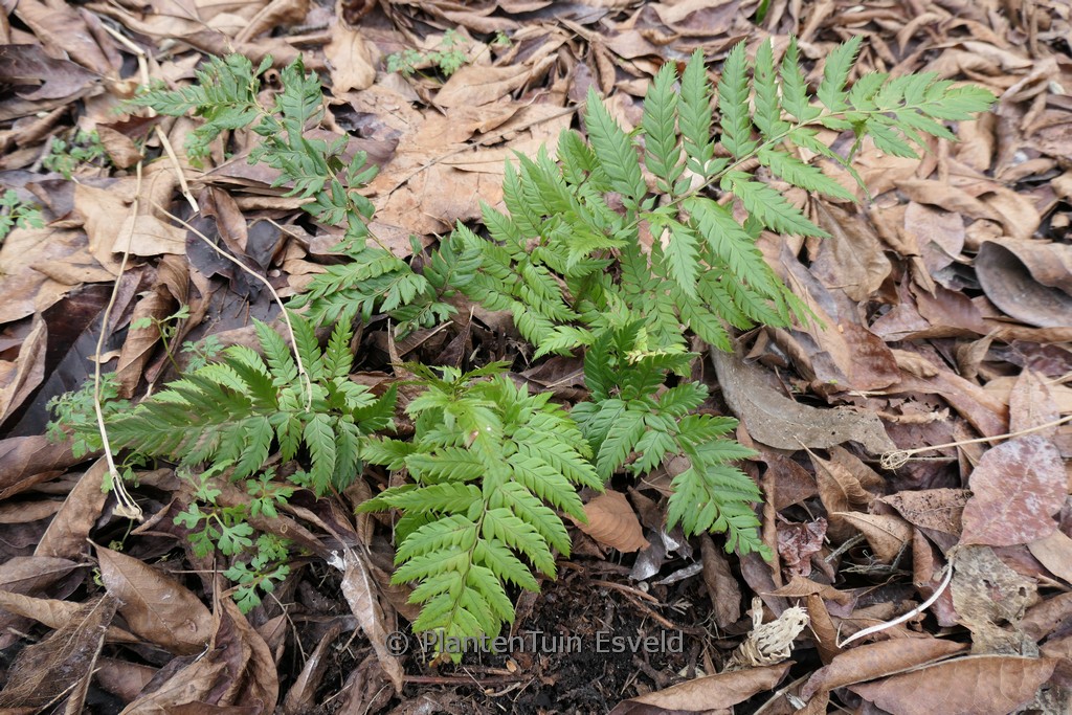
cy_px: 358
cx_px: 536
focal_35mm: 24
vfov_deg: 53.1
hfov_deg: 73.7
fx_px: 715
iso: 200
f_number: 3.3
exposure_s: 1/80
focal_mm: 8.8
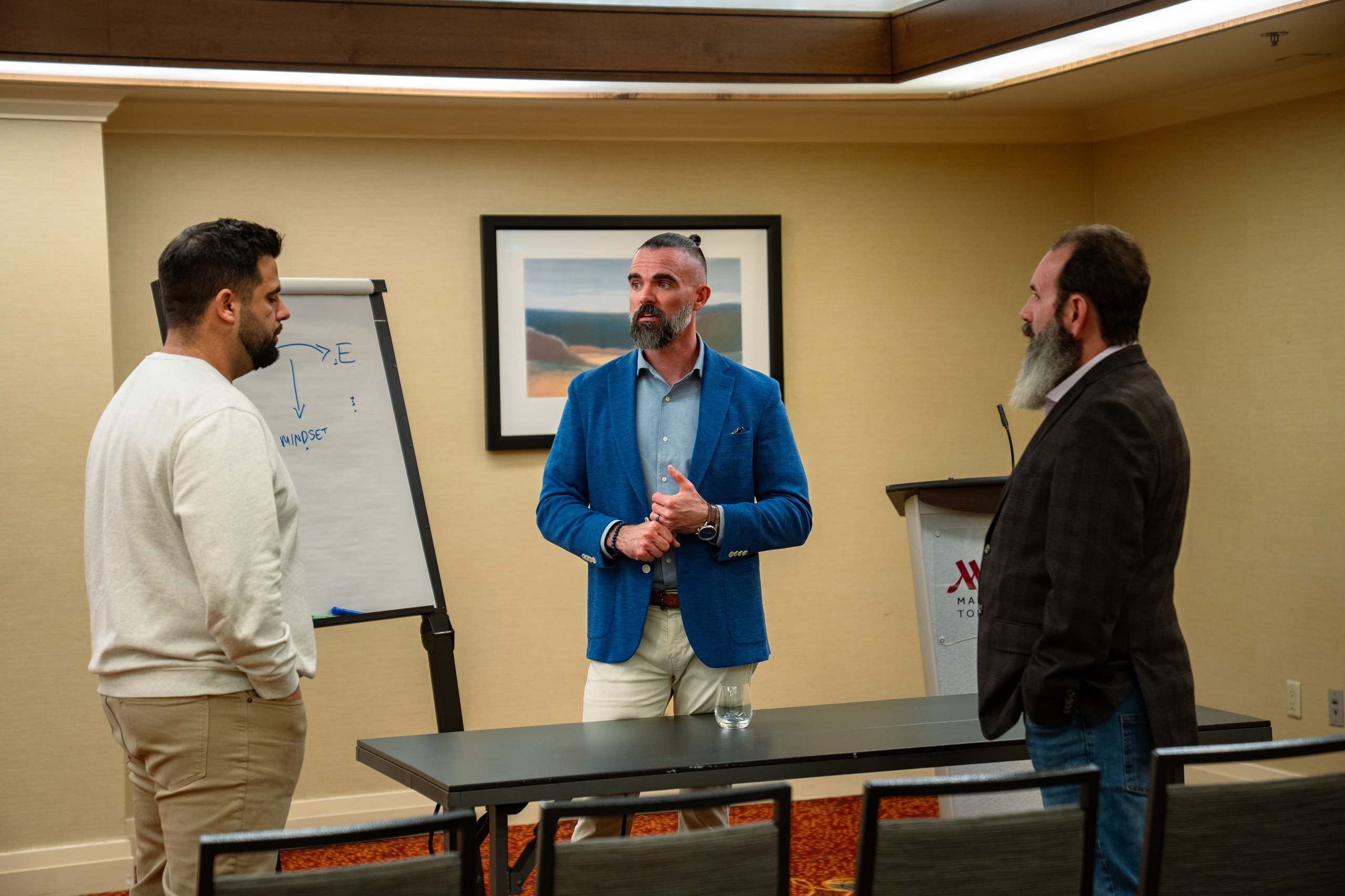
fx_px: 2675
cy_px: 448
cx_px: 672
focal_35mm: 72
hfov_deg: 28.2
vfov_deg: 19.0
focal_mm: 70
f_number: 3.2
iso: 800
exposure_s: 1/160
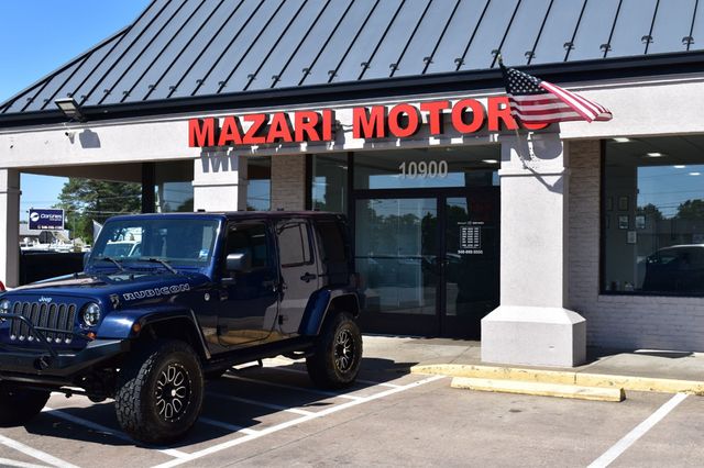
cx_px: 352
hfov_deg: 41.1
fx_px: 938
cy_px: 234
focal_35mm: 48
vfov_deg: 28.0
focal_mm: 32
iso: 360
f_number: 11
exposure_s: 1/500
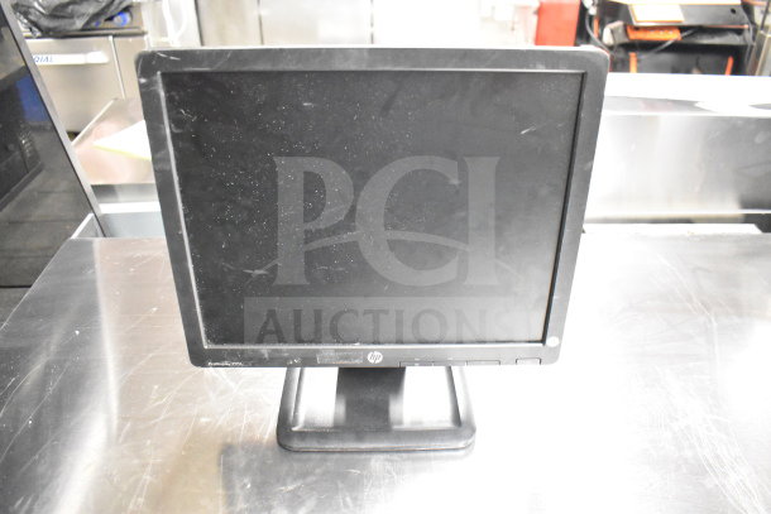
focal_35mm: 27
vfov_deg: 48.0
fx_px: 578
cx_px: 386
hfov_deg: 67.4
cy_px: 257
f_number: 3.5
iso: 12800
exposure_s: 1/30
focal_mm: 18
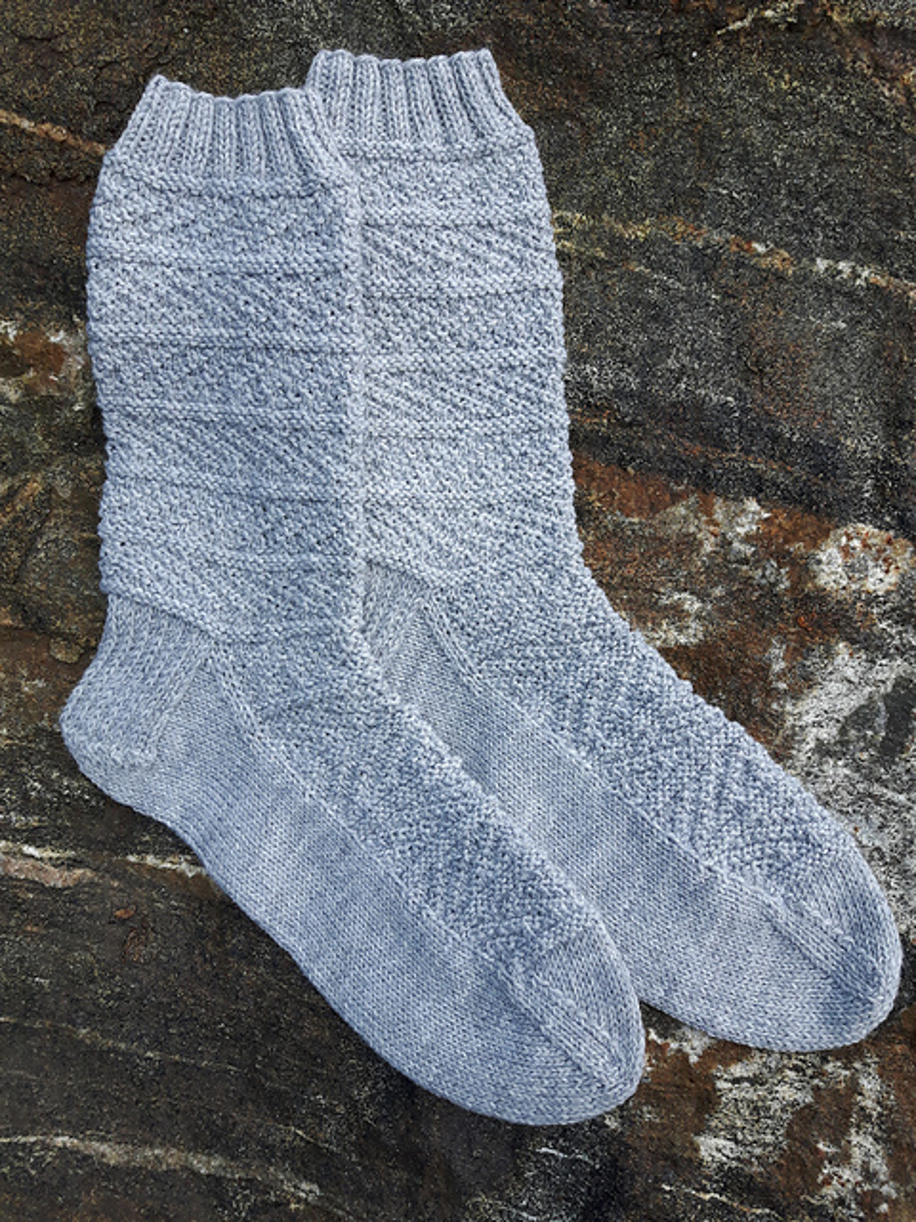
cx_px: 458
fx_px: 1094
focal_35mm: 31
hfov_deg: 45.4
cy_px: 611
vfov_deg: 58.4
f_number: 1.9
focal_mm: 3.7
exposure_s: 1/342
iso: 40
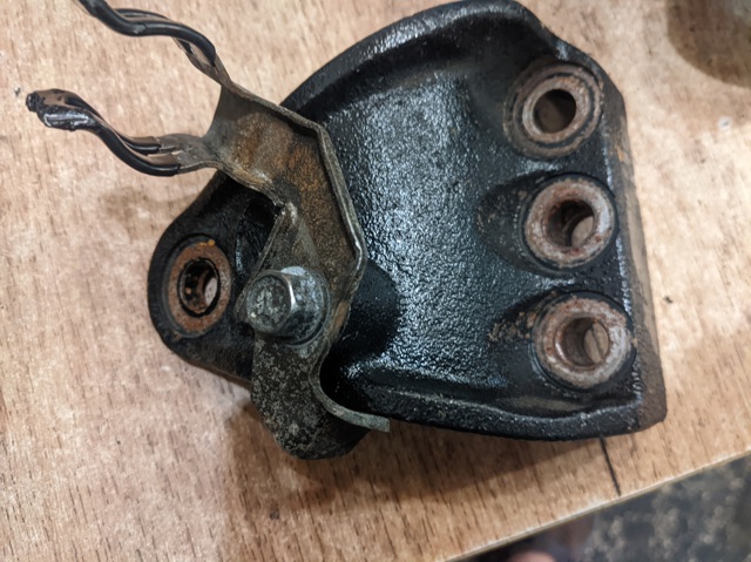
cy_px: 281
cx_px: 376
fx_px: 585
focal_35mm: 27
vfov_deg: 51.3
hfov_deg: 65.4
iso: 864
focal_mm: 4.44
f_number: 1.8
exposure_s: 1/33.3
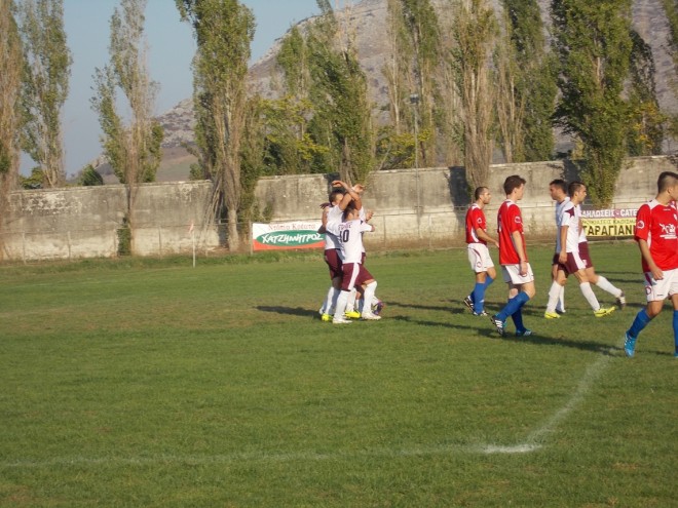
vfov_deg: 13.1
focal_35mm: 113
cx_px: 339
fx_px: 2213
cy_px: 254
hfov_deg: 17.4
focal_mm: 20.1
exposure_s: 1/250
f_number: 6
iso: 80
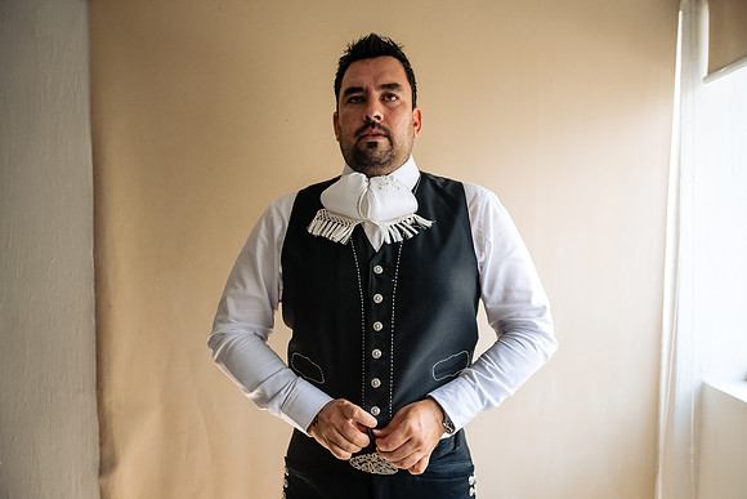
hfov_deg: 73.7
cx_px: 374
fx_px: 498
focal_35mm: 24
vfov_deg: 53.2
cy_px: 250
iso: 1600
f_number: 4
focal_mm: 24
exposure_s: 1/500
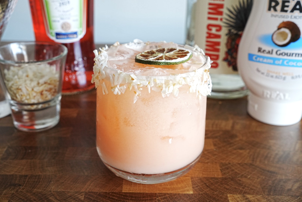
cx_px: 151
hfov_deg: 45.4
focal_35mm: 43
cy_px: 101
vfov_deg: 31.2
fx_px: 361
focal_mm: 28.7
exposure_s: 1/80
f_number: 6.3
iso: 800
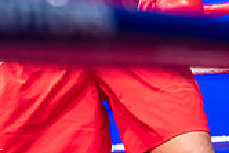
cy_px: -70
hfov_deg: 9.4
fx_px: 1382
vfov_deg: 6.3
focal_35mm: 217
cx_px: 266
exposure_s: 1/1000
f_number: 2.8
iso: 4000
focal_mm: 62
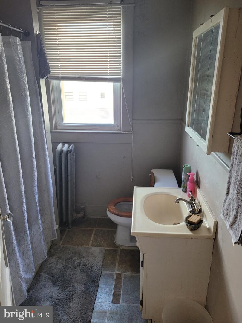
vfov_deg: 67.3
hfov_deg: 53.1
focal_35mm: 26
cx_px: 121
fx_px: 242
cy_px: 162
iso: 200
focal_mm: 5.4
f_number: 1.8
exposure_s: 1/60
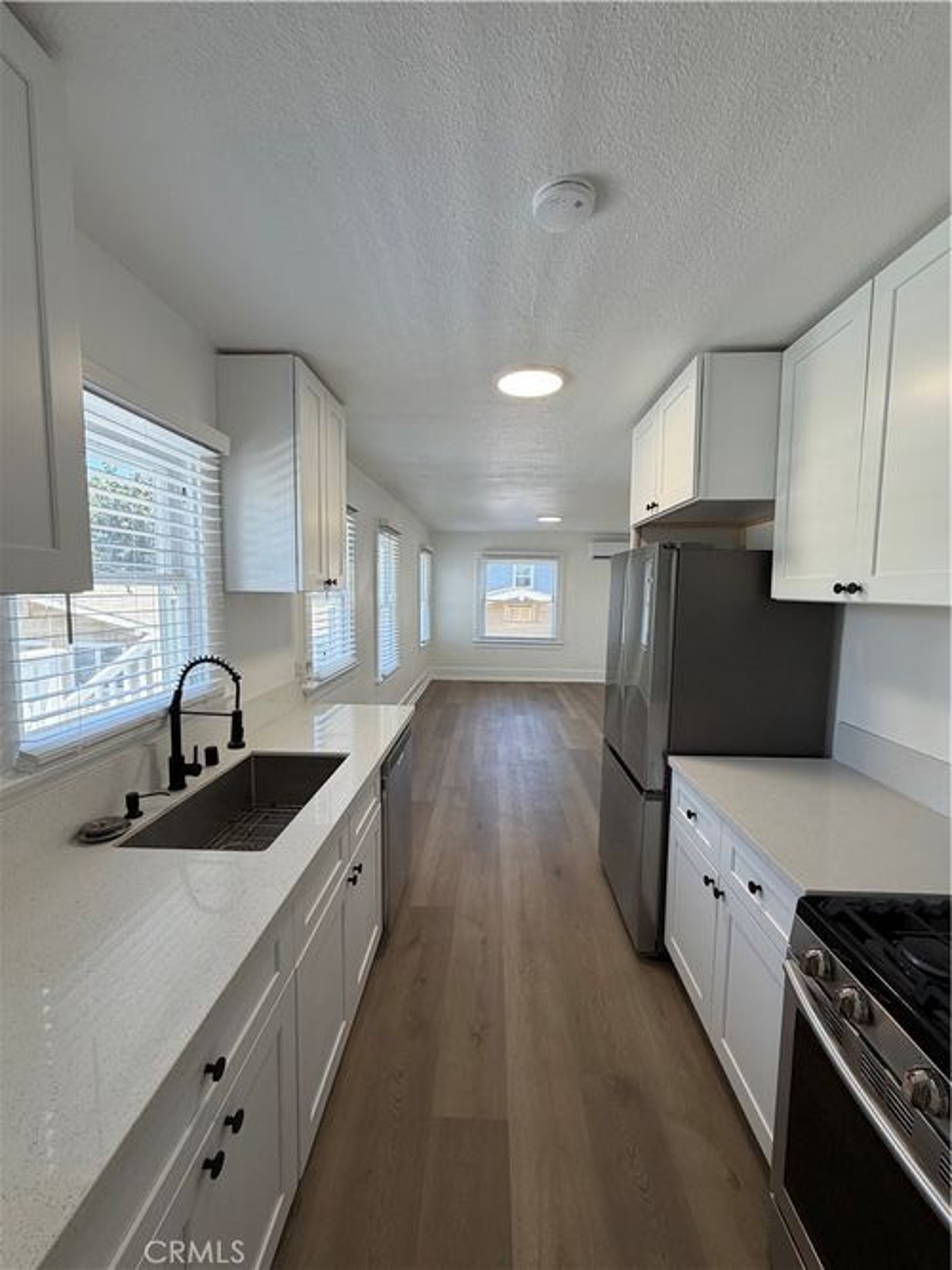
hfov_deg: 85.7
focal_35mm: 14
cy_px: 635
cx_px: 476
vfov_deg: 102.1
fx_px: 514
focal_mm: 2.22
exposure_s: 1/120
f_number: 2.2
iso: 100
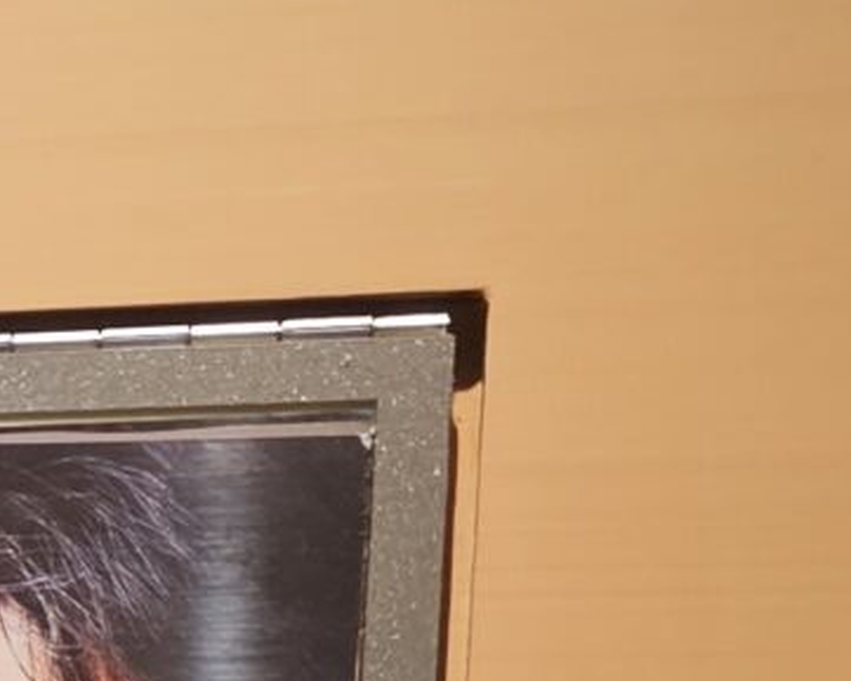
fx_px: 4006
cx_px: -1301
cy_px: 1261
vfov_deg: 9.2
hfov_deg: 10.3
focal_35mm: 159
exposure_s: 1/100
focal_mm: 6.3
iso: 200
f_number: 1.7
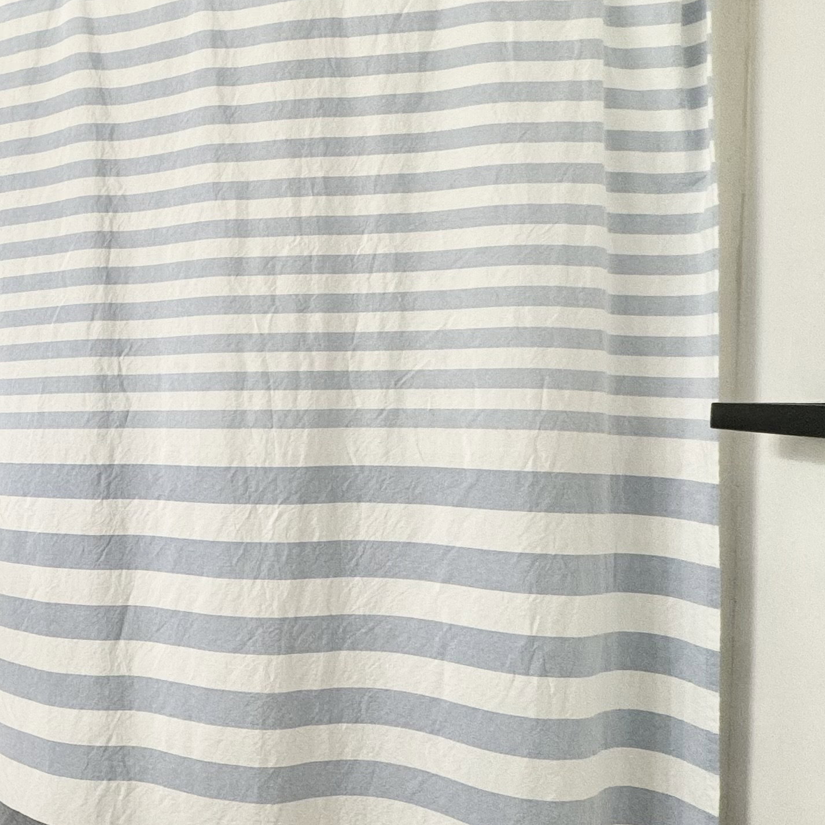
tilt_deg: -2.6
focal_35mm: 35
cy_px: 429
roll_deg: -0.1
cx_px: -222
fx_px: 944
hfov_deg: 34.7
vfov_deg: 47.2
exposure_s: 1/120
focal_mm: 2.22
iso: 80
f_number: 2.2
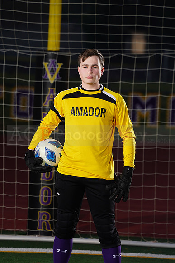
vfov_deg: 6.5
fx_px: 2317
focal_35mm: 318
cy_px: 132
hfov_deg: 4.3
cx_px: 88
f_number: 7.1
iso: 200
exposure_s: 1/200
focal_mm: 318
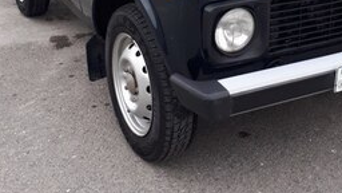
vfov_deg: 19.6
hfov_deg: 36.0
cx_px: 243
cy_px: -48
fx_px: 517
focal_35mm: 57
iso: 50
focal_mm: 3.6
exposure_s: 1/33
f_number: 1.9
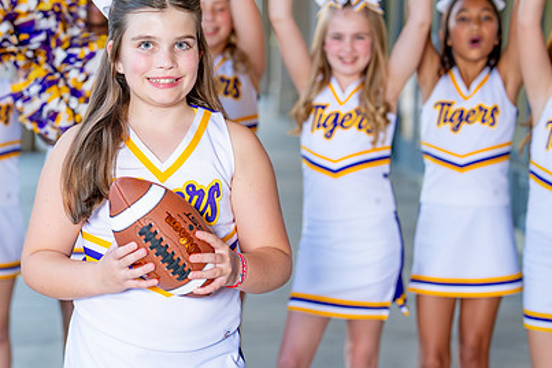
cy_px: 151
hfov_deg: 27.8
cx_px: 173
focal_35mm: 72
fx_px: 1104
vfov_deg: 18.9
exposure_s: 1/400
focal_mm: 50
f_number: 2
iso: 320
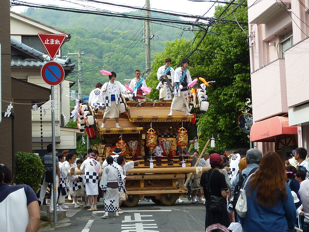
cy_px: 116
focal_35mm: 80
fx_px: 714
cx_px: 154
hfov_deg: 24.4
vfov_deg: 18.4
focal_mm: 7.3
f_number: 4
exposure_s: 1/200
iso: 80
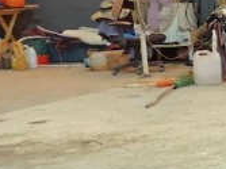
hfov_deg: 10.2
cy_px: 46
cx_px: 685
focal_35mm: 141
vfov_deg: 10.5
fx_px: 920
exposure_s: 1/120
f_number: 1.8
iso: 160
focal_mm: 5.4
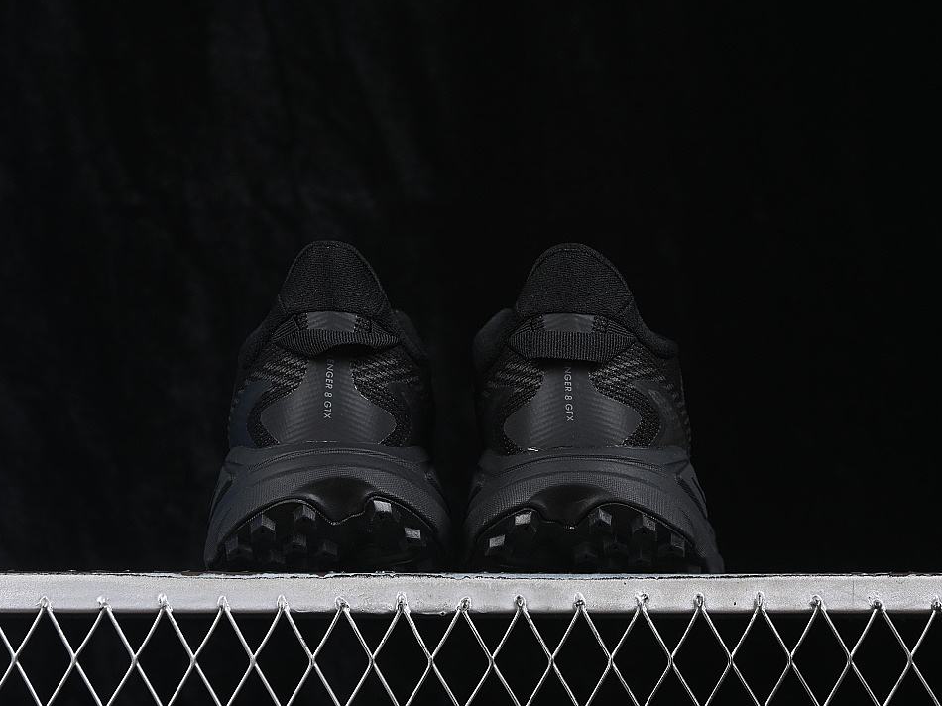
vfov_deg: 18.0
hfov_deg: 23.8
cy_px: 352
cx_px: 464
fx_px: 2231
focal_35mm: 82
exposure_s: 1/60
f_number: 6.3
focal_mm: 50
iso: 160
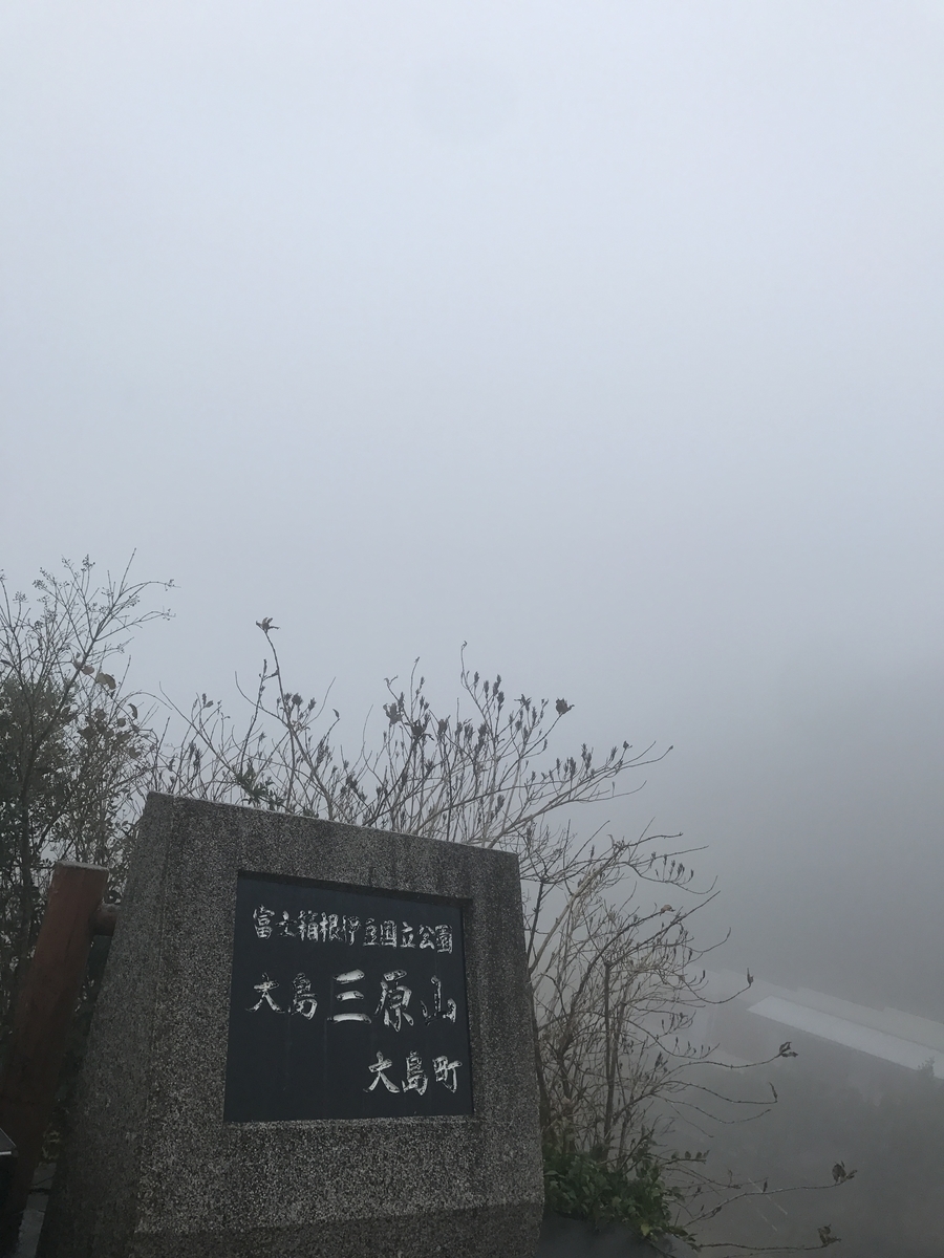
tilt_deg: +10.6
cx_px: 472
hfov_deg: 49.7
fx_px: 1018
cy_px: 629
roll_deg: -12.4
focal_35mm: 28
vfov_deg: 63.4
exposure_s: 1/948
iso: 20
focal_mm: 3.99
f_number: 1.8
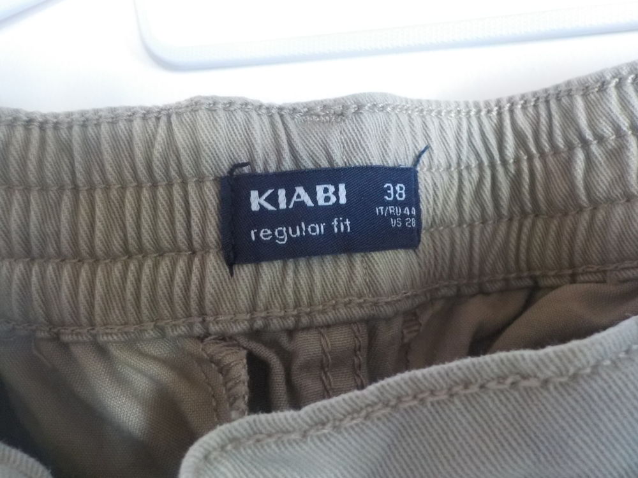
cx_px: 319
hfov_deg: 60.0
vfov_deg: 46.8
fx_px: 553
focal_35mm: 30
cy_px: 239
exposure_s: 1/8
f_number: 3.3
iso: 560
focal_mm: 4.1
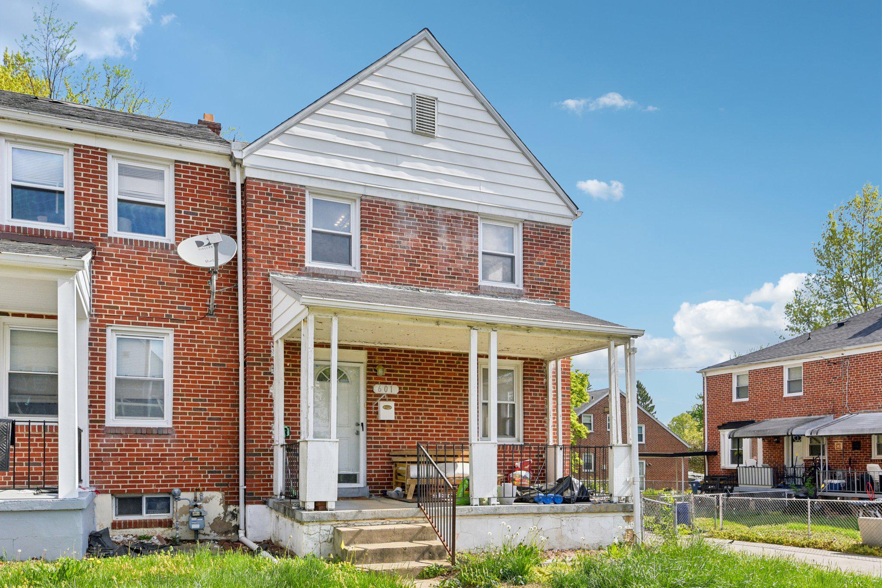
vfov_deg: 49.5
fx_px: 637
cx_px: 441
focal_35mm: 26
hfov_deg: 69.4
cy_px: 294
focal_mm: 26
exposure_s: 1/2500
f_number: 8
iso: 400
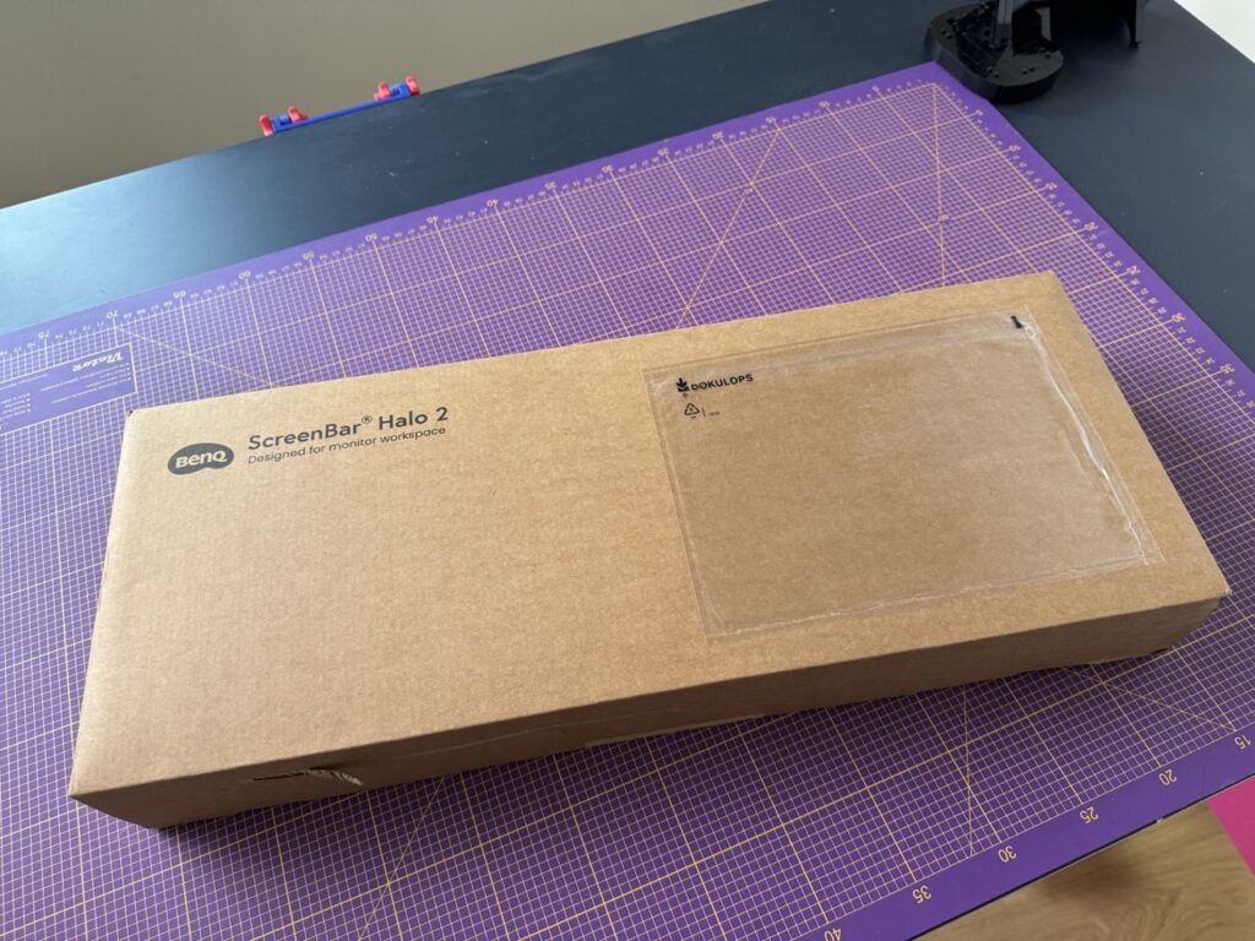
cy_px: 470
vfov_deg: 56.8
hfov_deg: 71.6
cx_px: 628
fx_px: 870
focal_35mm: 24
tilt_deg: -58.5
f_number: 1.78
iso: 200
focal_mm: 6.76
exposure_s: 1/66
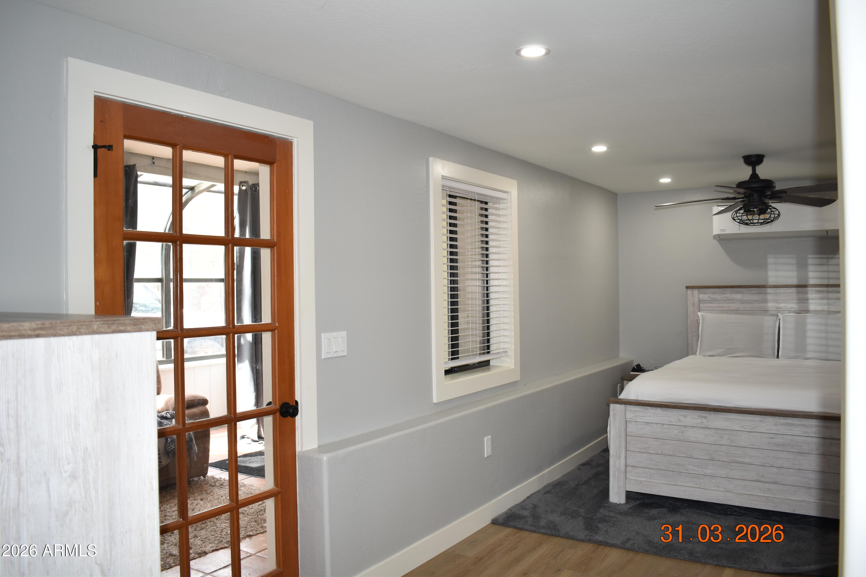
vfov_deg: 47.9
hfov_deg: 67.4
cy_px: 288
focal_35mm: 27
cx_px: 433
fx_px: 649
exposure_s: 1/60
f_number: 3.5
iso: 250
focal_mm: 18
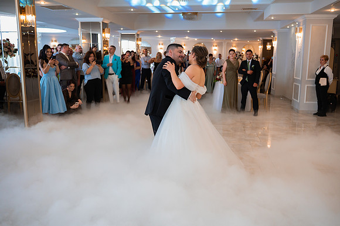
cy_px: 107
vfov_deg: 44.3
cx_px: 179
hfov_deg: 62.9
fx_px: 278
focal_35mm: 29
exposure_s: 1/320
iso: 2500
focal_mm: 28
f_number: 2.8
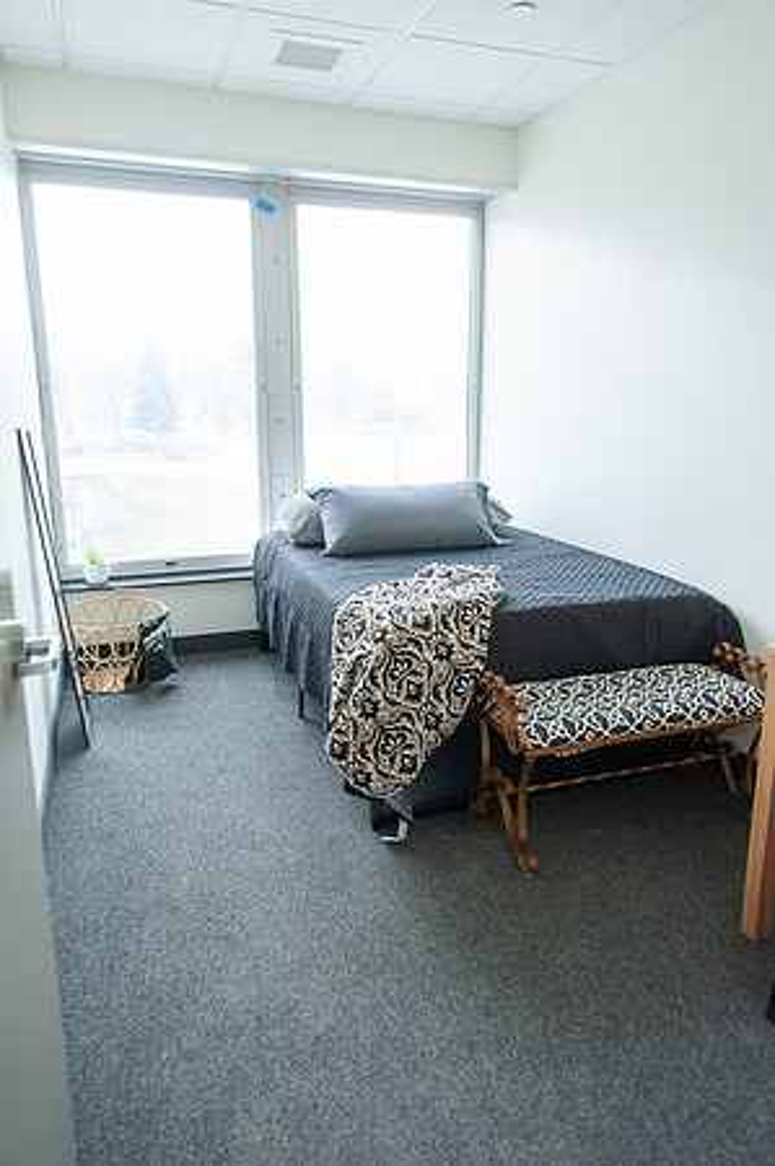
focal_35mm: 24
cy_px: 583
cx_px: 388
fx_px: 777
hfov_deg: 53.0
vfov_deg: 73.8
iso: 640
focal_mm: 24
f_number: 3.5
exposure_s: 1/125
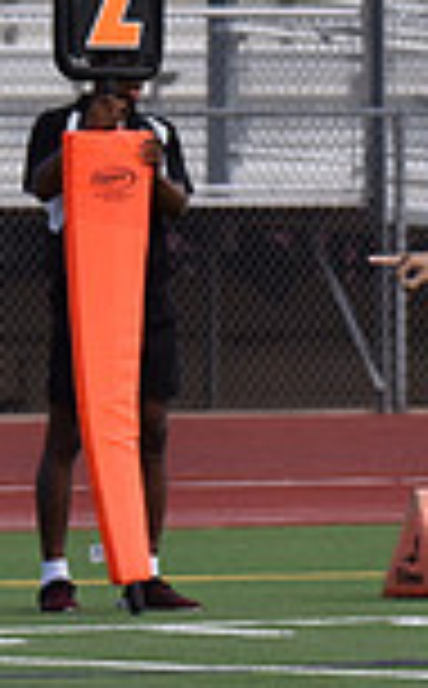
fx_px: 17420
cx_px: 725
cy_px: 241
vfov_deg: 2.3
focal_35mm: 929
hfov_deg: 1.4
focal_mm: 240
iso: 900
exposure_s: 1/4000
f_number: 5.6
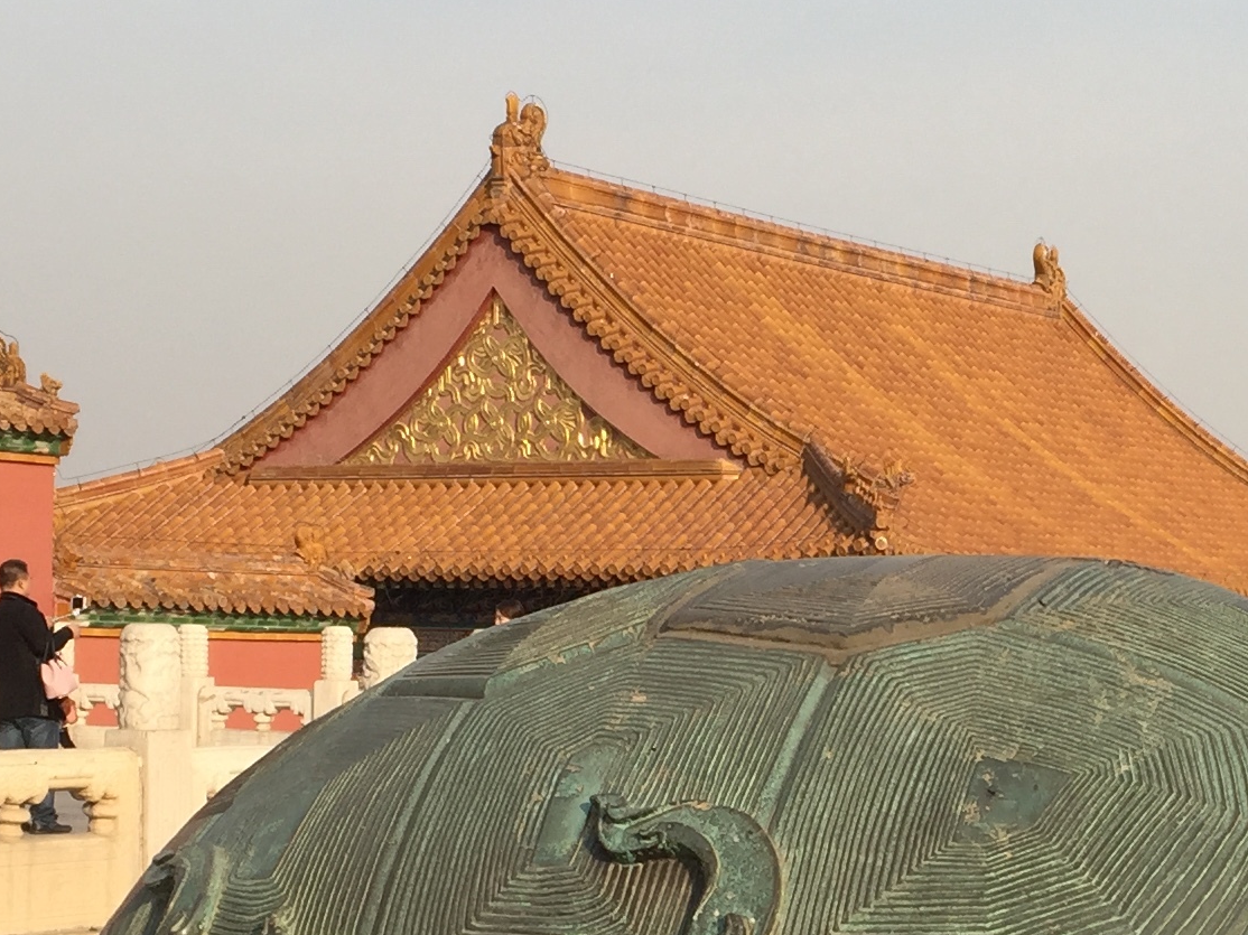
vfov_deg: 17.2
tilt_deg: -1.5
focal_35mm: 85
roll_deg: -0.4
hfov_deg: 22.6
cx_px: 1052
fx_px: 3064
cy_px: 719
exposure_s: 1/1068
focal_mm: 4.15
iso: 32
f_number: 2.2
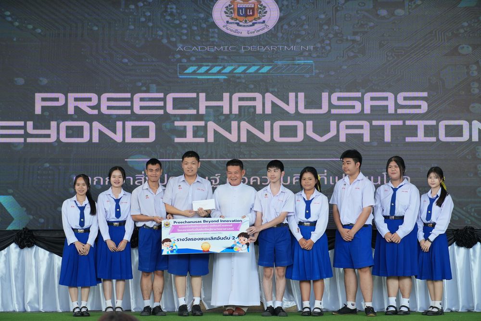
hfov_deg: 19.5
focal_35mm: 105
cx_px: 240
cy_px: 160
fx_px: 1403
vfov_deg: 13.0
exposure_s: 1/100
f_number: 5.6
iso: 400
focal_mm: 70
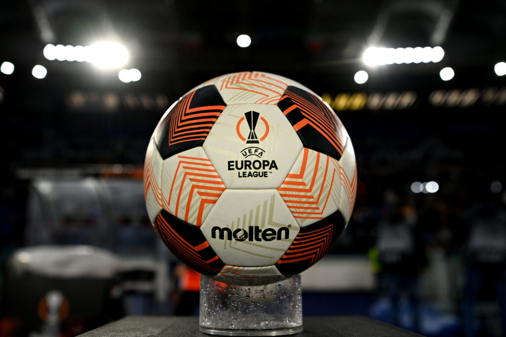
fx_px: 492
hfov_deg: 54.4
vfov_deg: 37.9
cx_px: 253
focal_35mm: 35
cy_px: 168
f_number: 5
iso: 2500
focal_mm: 35
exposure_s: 1/1600
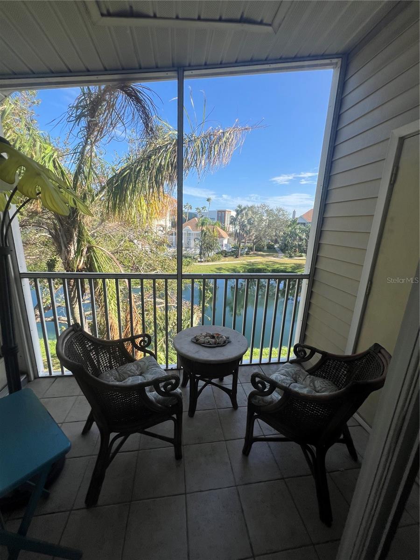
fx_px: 210
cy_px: 280
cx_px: 210
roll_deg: -3.6
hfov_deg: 89.9
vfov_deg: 106.2
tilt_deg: -12.3
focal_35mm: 13
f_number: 1.8
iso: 32
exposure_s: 1/428
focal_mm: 1.57
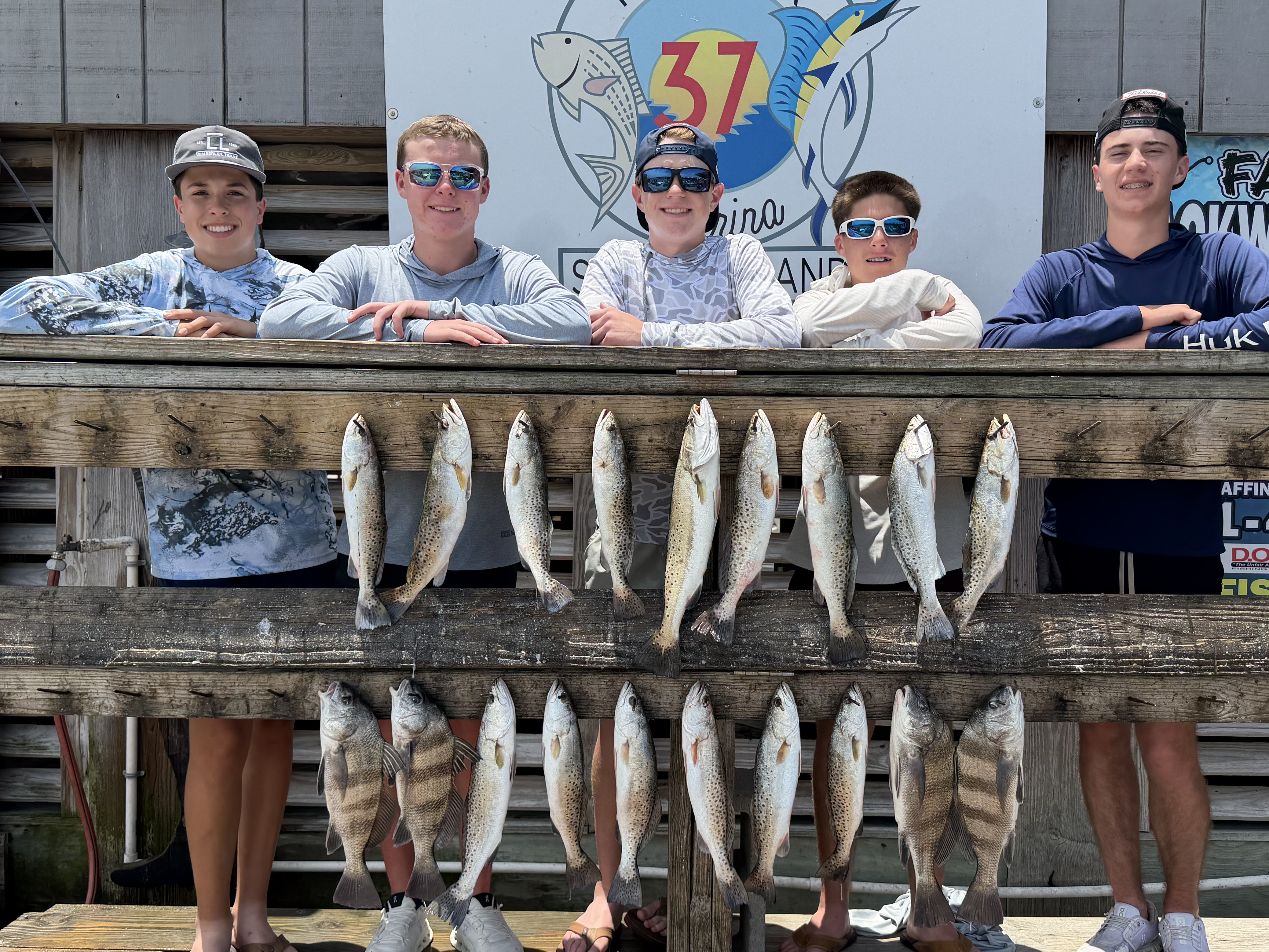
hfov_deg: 55.3
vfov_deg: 42.9
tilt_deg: -2.5
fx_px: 1210
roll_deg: +0.0
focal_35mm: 33
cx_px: 679
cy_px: 475
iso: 80
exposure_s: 1/3021
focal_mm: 6.76
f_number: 1.78
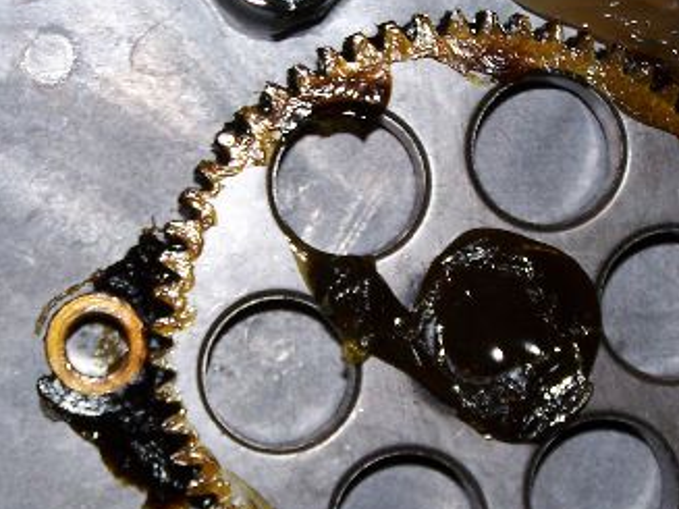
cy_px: 339
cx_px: 330
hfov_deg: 14.6
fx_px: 2647
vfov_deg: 11.0
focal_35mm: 135
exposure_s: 1/80
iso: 80
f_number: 3.2
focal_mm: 11.5
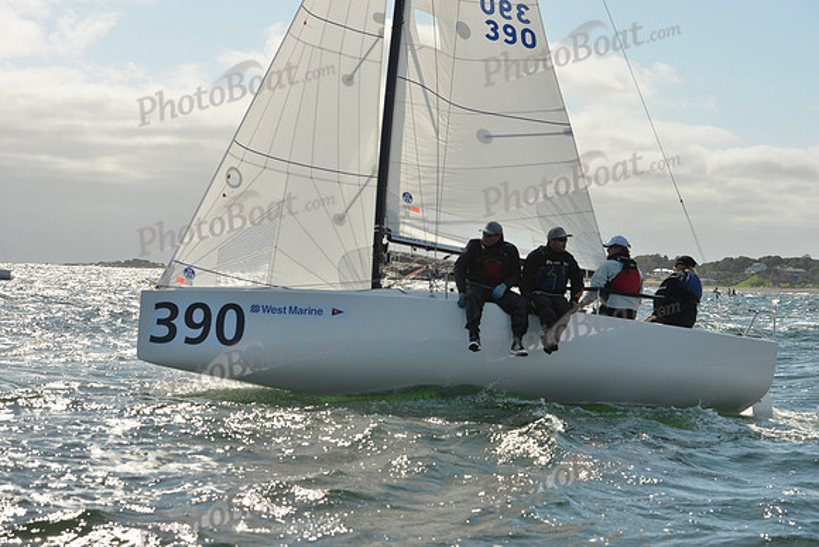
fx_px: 1593
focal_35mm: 70
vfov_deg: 19.5
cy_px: 274
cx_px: 410
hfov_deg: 28.8
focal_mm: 70
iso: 400
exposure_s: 1/1600
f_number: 9
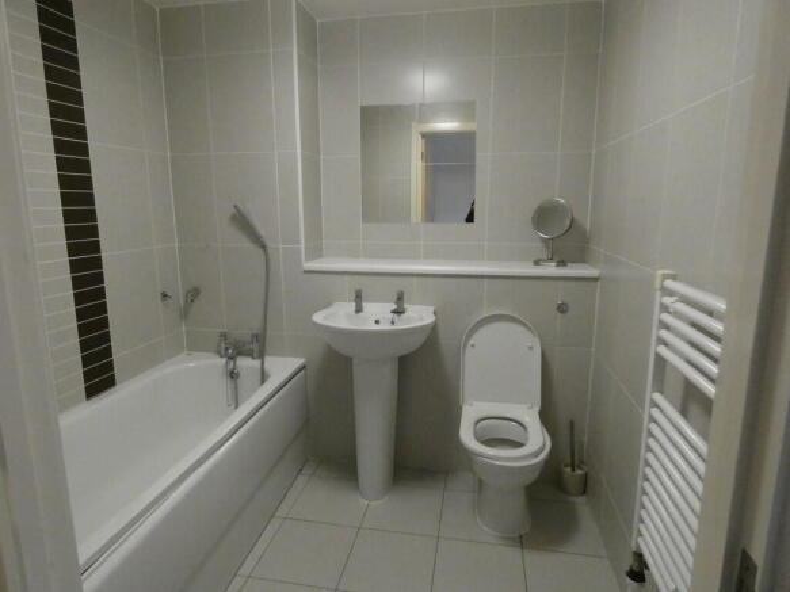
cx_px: 395
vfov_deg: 66.0
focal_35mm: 20
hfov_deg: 81.8
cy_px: 296
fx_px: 456
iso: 1250
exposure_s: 1/60
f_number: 2.8
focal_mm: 3.6
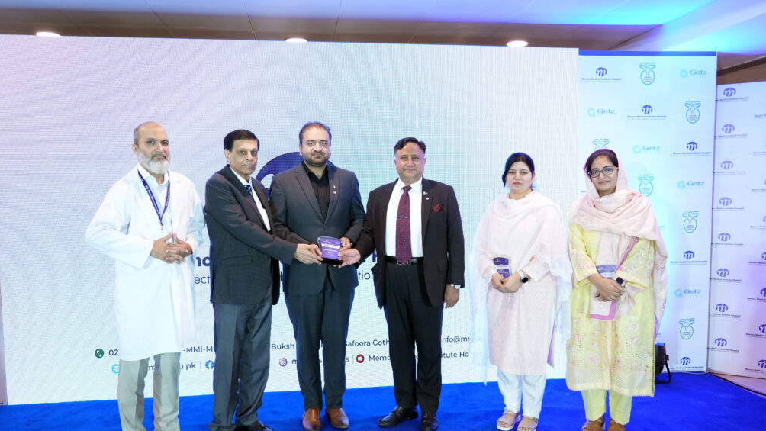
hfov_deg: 62.6
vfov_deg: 37.7
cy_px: 253
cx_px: 382
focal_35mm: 31
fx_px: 630
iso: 2000
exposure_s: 1/100
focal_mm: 29
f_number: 4
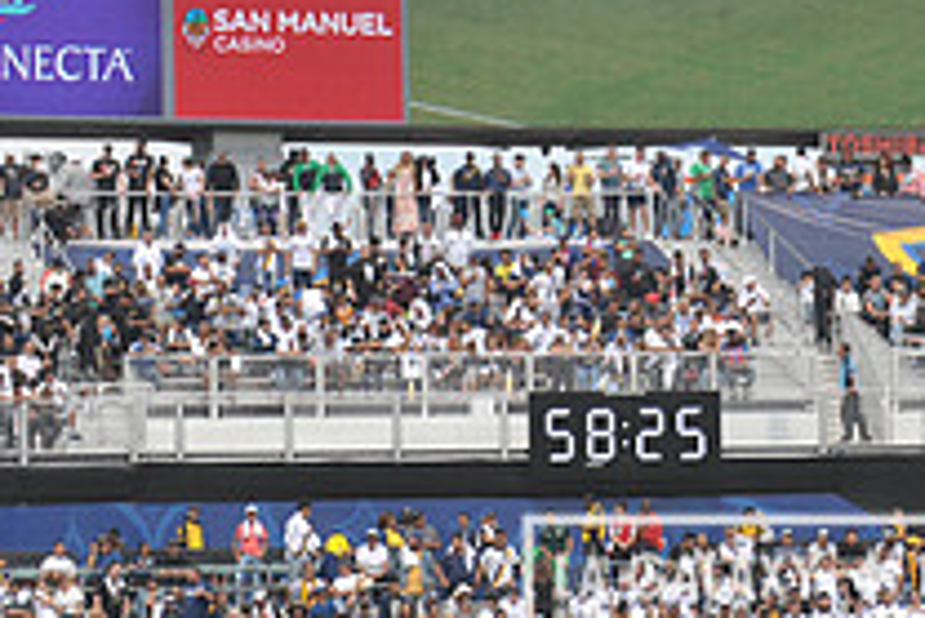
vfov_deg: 4.5
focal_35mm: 306
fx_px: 7868
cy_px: -93
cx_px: 836
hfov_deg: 6.7
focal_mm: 110
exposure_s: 1/400
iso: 320
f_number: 10
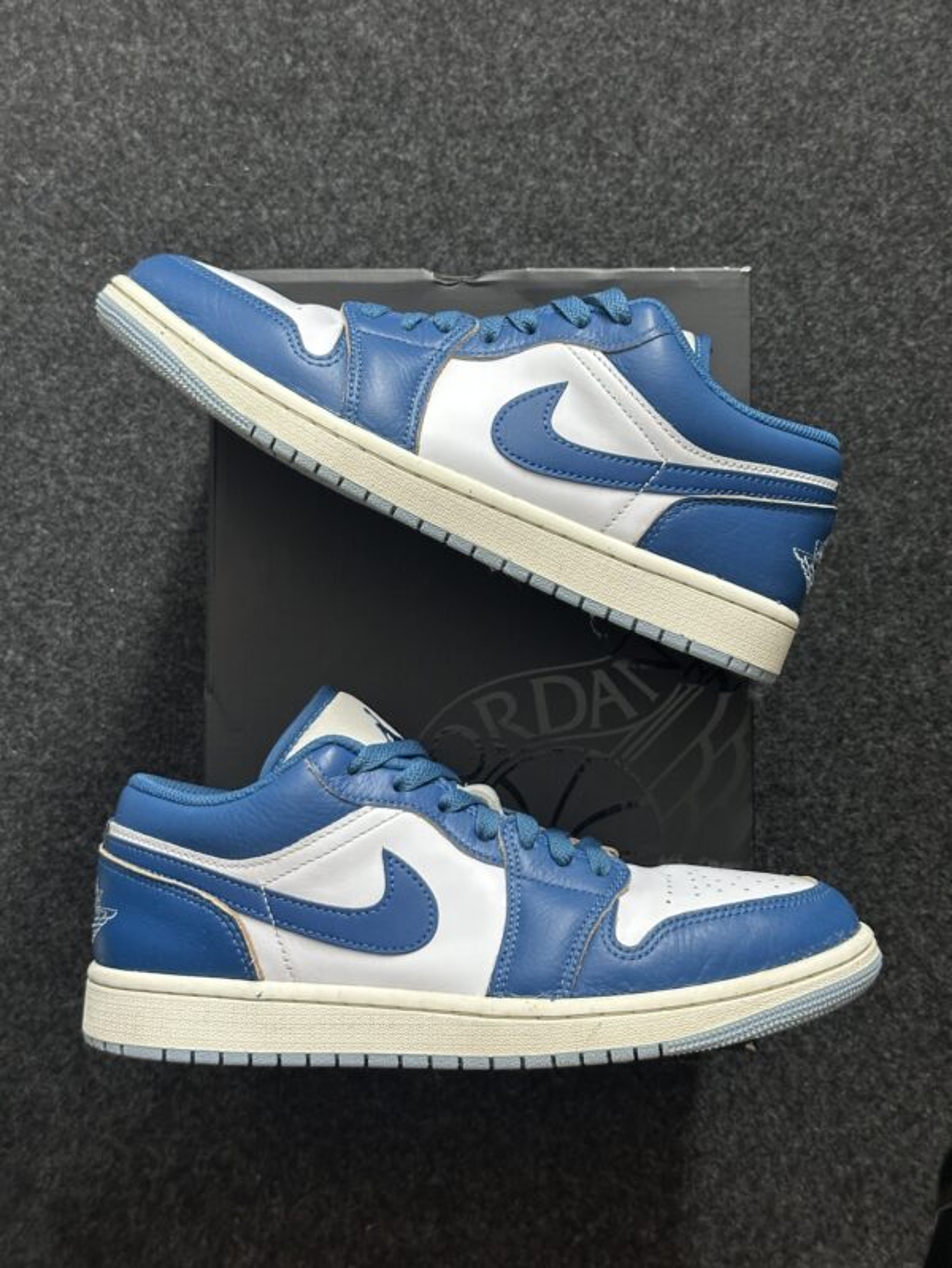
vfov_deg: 39.6
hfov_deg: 30.3
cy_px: 634
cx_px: 476
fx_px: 1759
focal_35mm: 48
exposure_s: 1/36
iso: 250
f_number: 1.78
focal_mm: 6.86
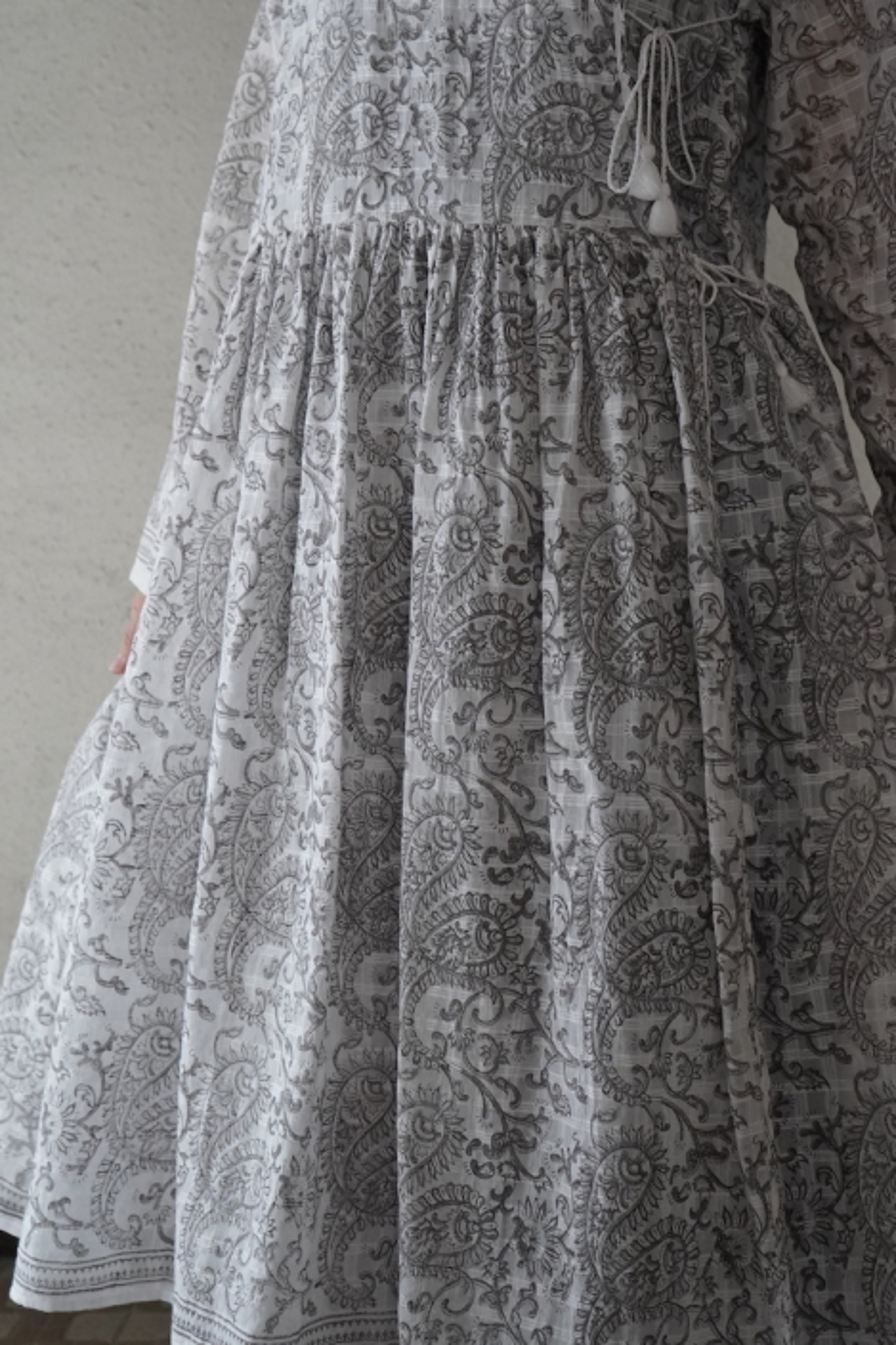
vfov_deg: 35.6
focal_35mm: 56
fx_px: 2092
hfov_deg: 24.2
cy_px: 596
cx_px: 506
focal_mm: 41
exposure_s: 1/250
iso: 4000
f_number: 5
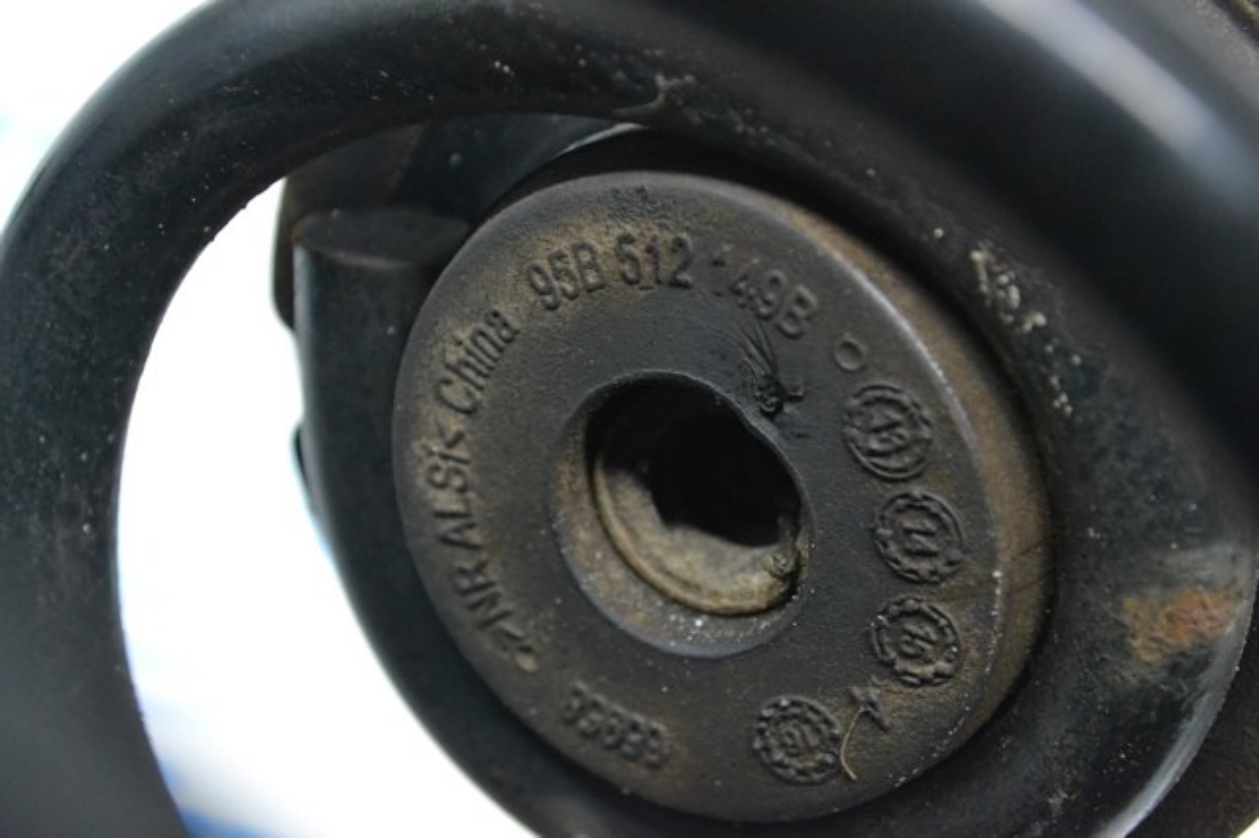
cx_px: 630
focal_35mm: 82
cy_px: 419
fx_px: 2884
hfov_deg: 24.6
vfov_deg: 16.5
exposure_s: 1/125
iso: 3200
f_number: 5.6
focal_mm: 55
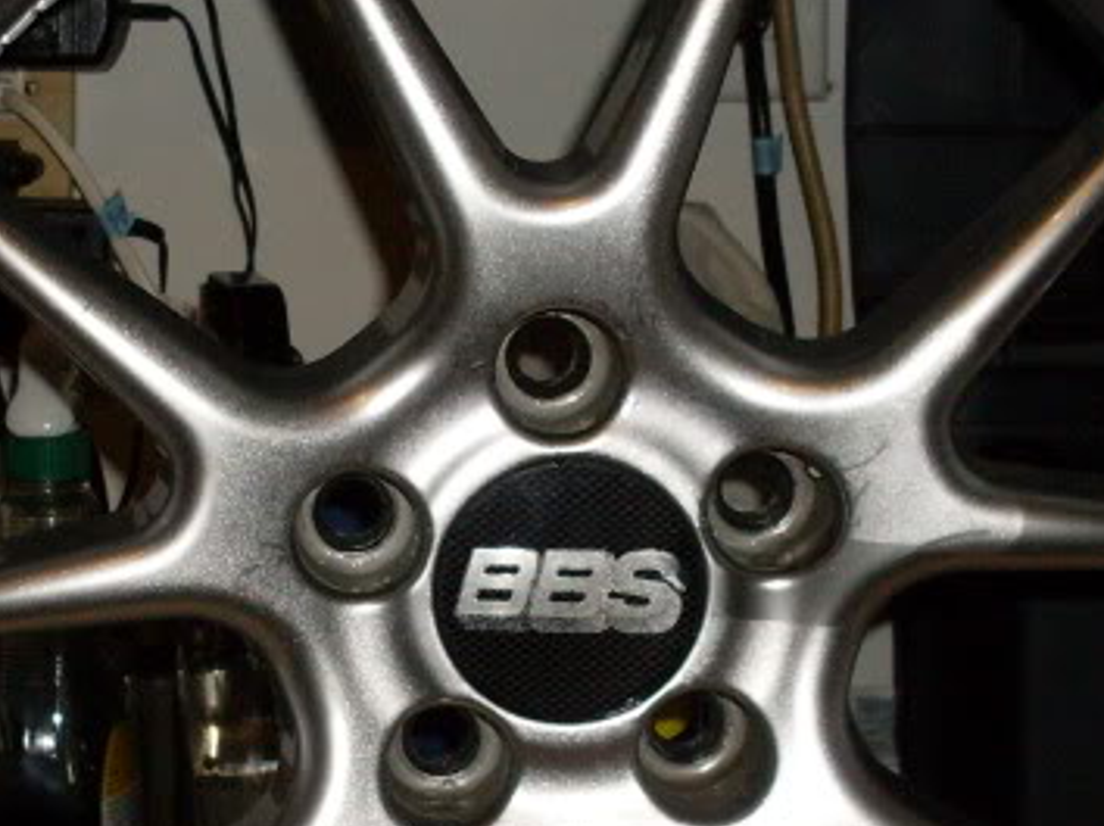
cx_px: 343
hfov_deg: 17.8
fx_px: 3506
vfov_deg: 13.4
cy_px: 570
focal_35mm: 110
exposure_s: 1/45
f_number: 2.8
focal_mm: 6.3
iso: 100
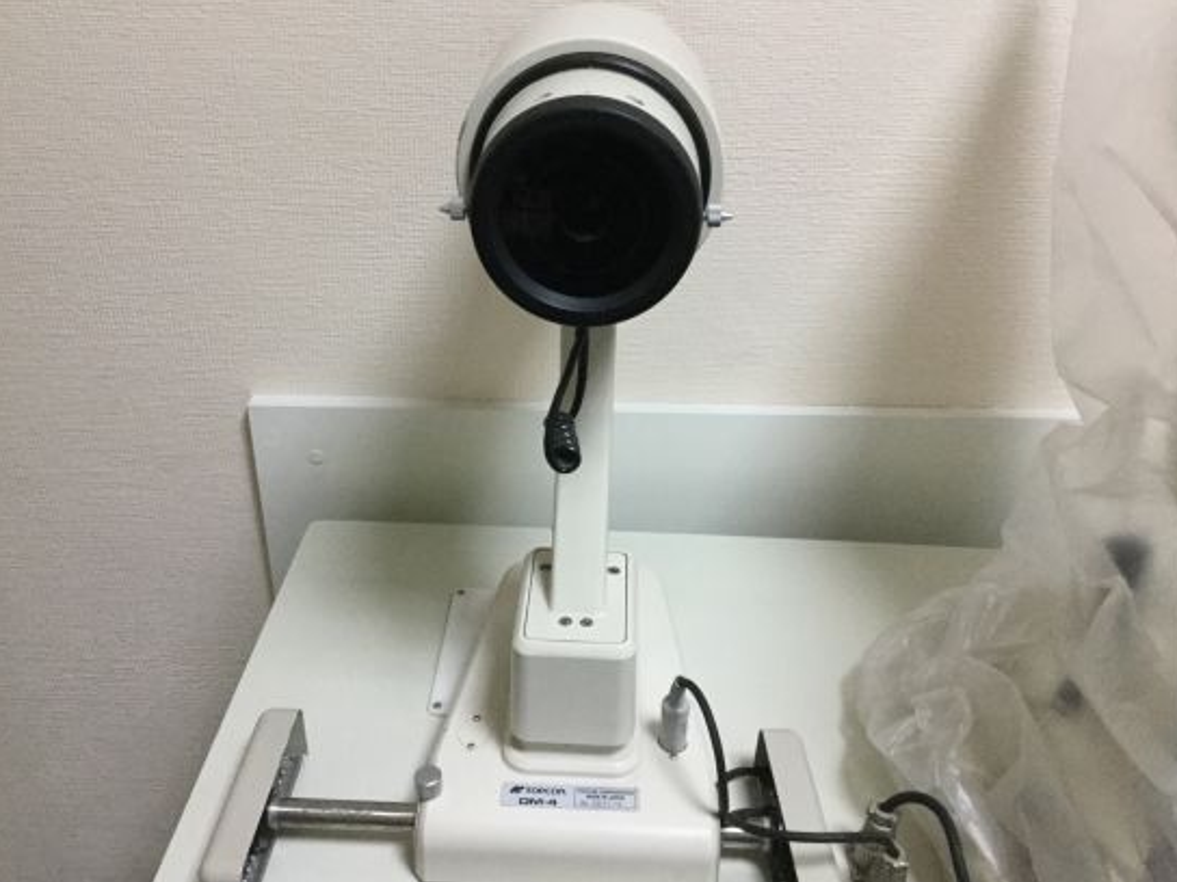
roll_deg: -2.0
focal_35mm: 32
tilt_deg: -30.6
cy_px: 438
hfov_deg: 56.8
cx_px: 584
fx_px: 1088
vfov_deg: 44.2
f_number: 2.4
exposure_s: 1/33
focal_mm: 3.3
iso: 250
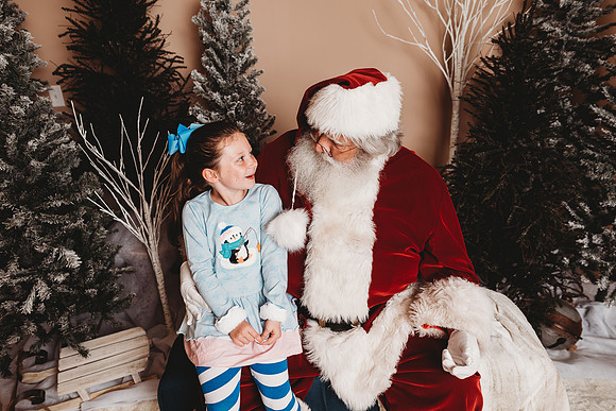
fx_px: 411
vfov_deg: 53.2
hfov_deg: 73.7
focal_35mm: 24
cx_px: 308
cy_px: 206
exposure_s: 1/160
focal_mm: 24
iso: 100
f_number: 3.2
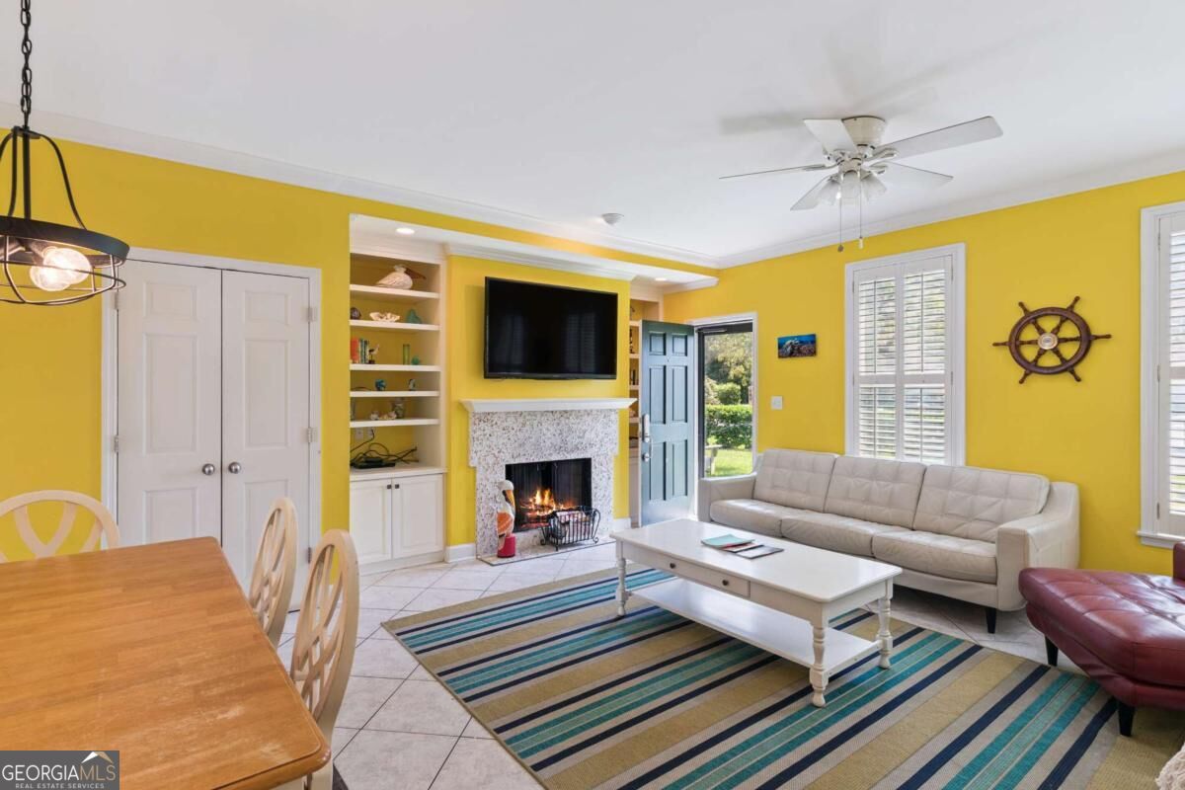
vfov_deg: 67.4
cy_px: 395
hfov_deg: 90.0
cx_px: 592
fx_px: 592
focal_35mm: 18
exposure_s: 1/25
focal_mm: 18
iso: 250
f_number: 8
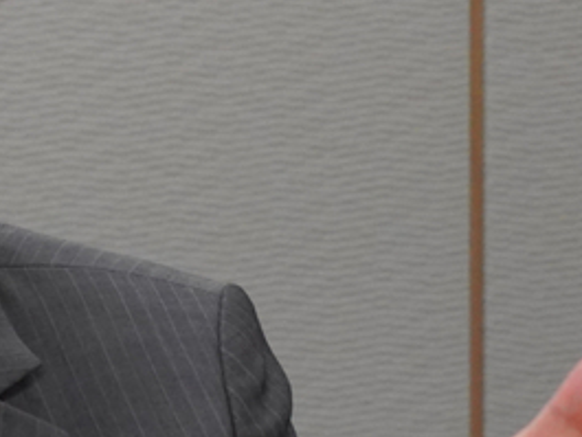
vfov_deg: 4.6
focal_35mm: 321
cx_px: -226
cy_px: 316
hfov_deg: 6.1
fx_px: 5399
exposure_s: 1/250
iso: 6400
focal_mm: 82
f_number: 5.6
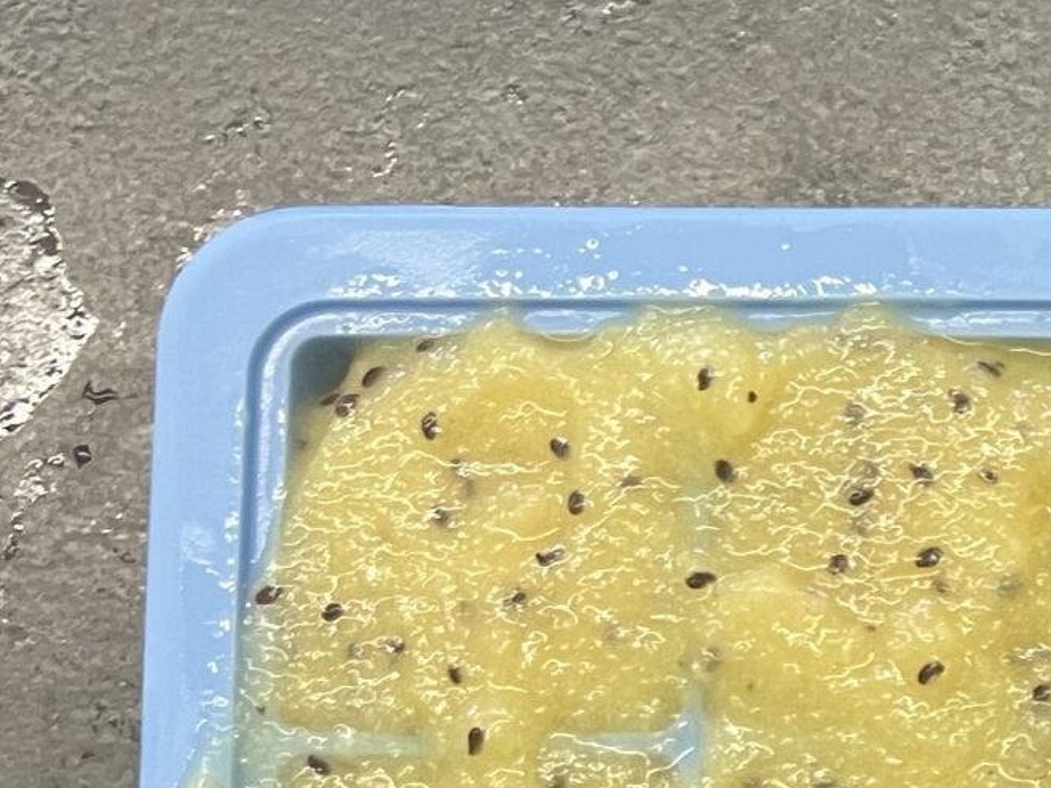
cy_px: 842
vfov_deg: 14.3
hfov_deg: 17.0
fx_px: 3066
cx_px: 1719
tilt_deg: -83.8
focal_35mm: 101
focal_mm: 5.1
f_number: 1.6
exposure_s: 1/50
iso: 100
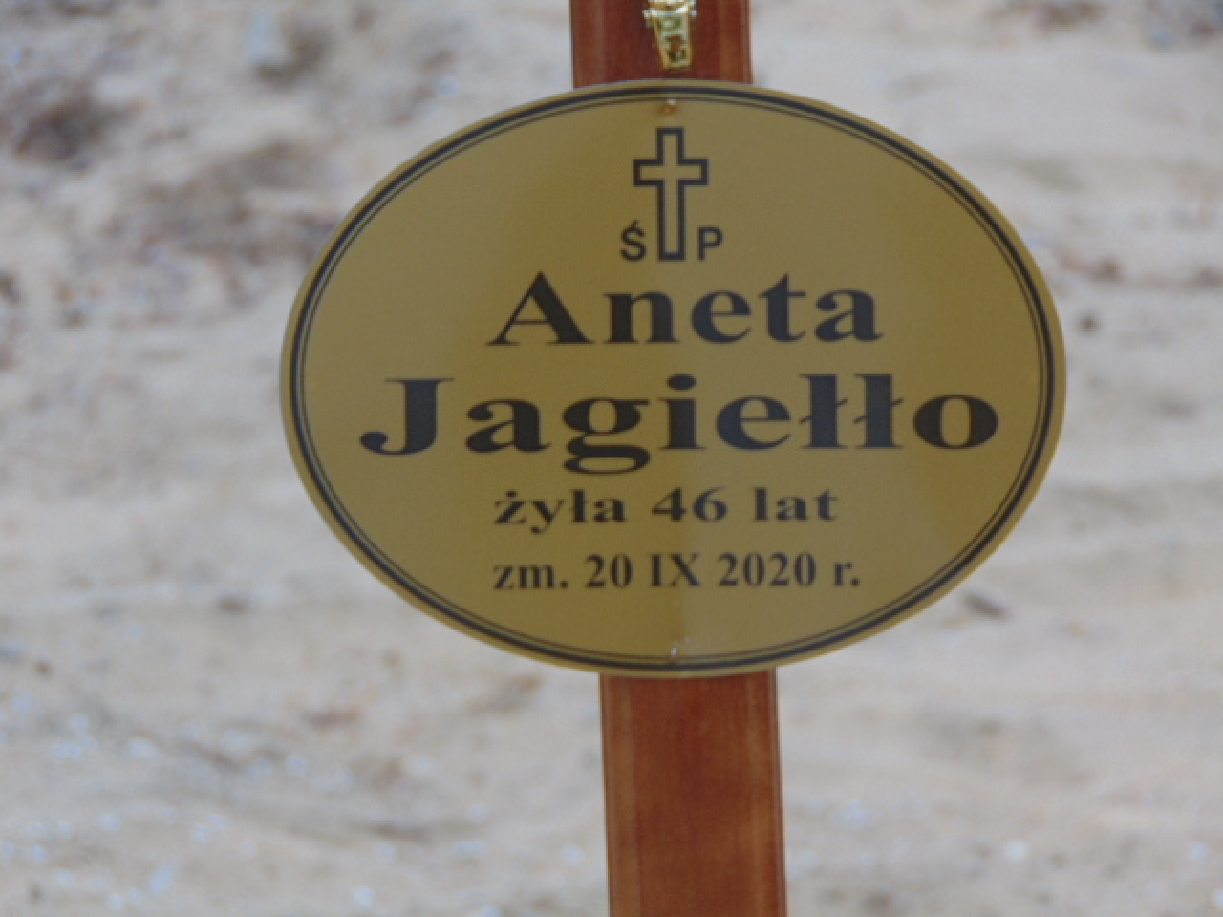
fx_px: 8833
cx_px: 612
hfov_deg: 7.9
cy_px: 458
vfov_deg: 5.9
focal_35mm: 250
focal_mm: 44.9
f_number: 4.1
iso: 80
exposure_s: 1/320
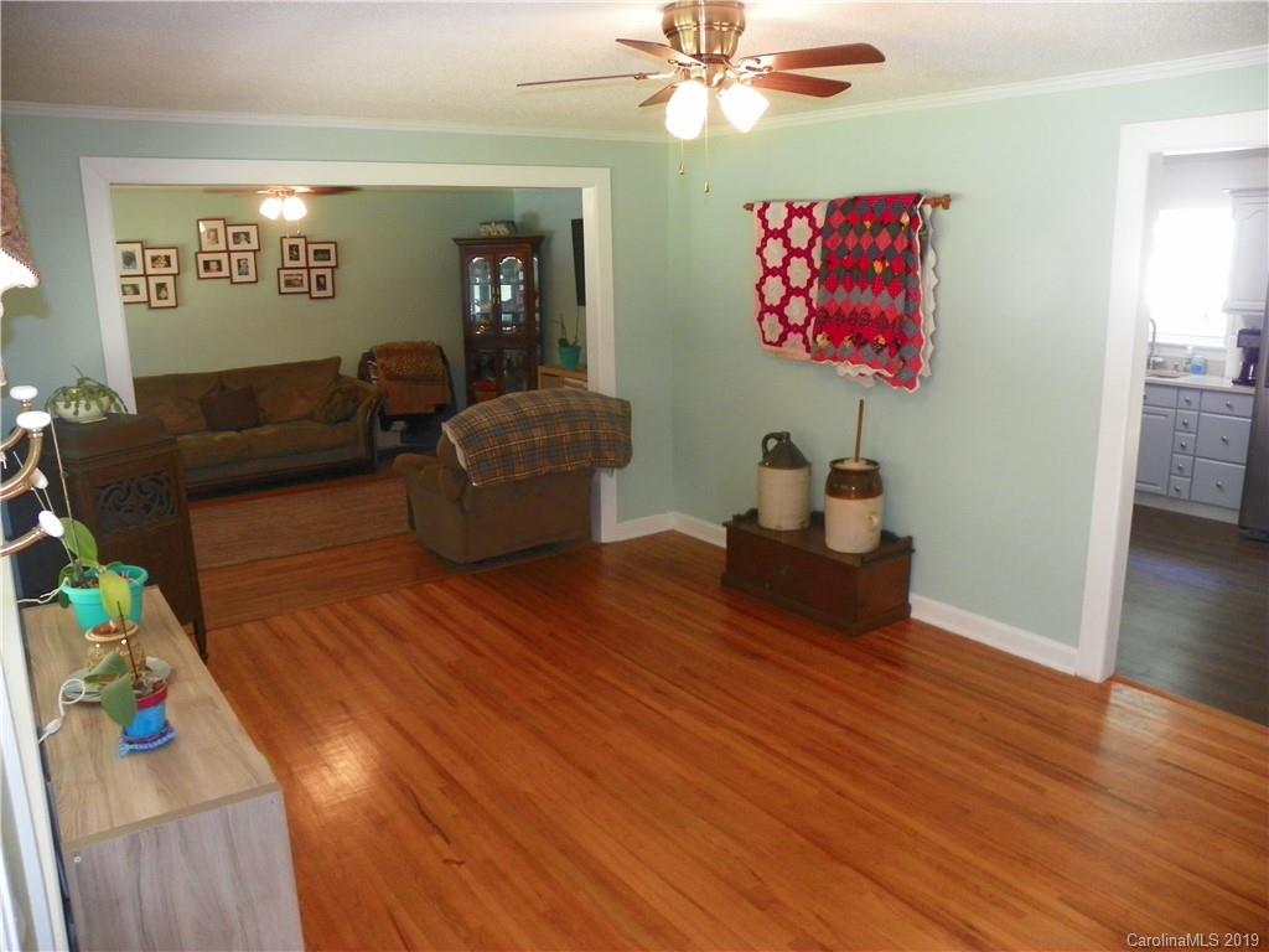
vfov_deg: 53.1
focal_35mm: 26
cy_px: 476
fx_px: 953
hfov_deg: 67.3
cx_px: 634
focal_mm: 4.6
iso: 200
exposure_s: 1/30
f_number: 2.8
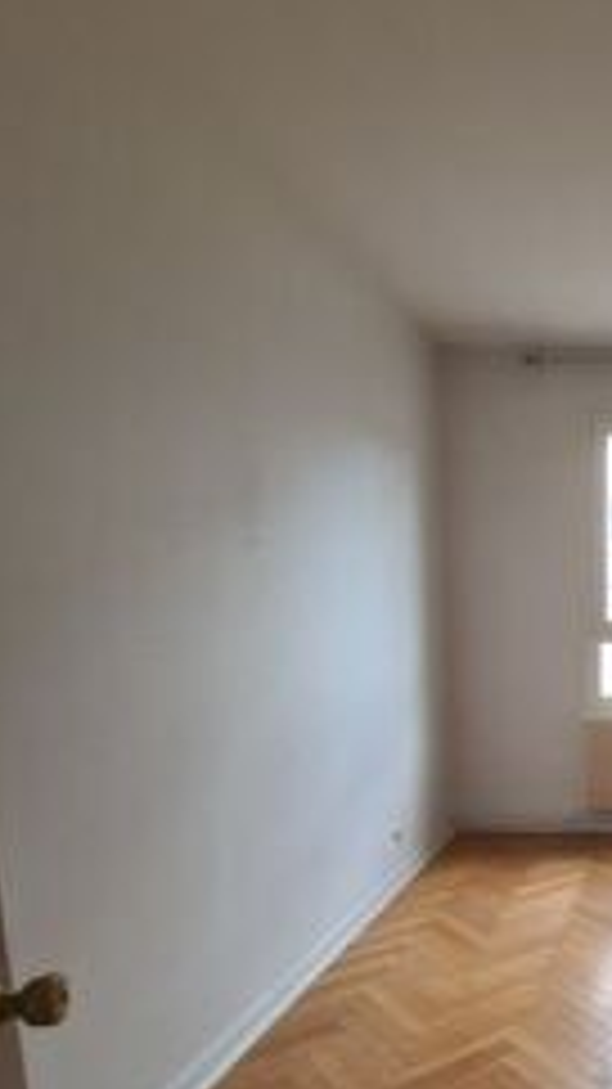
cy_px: 727
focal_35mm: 25
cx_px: 706
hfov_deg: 36.9
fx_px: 722
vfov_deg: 71.9
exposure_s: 1/100
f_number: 2.2
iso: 80
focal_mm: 2.2
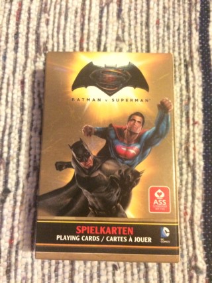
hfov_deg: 48.2
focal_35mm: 29
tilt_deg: -81.4
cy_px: 142
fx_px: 237
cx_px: 106
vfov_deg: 61.7
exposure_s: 1/17
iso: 500
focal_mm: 4.15
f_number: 2.2
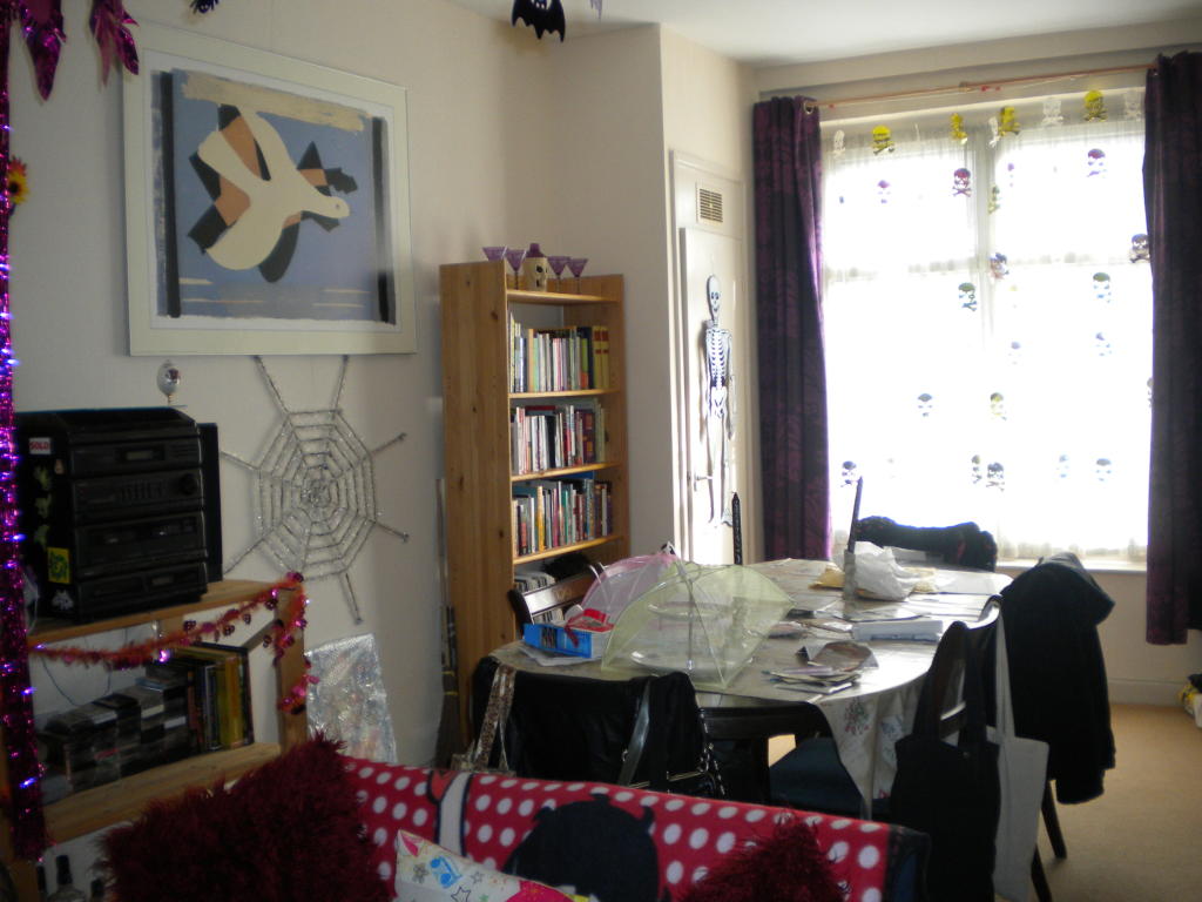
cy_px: 451
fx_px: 1215
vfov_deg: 40.7
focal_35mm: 35
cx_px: 601
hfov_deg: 52.6
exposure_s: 1/67.3
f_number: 3.1
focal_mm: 6.3
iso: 139
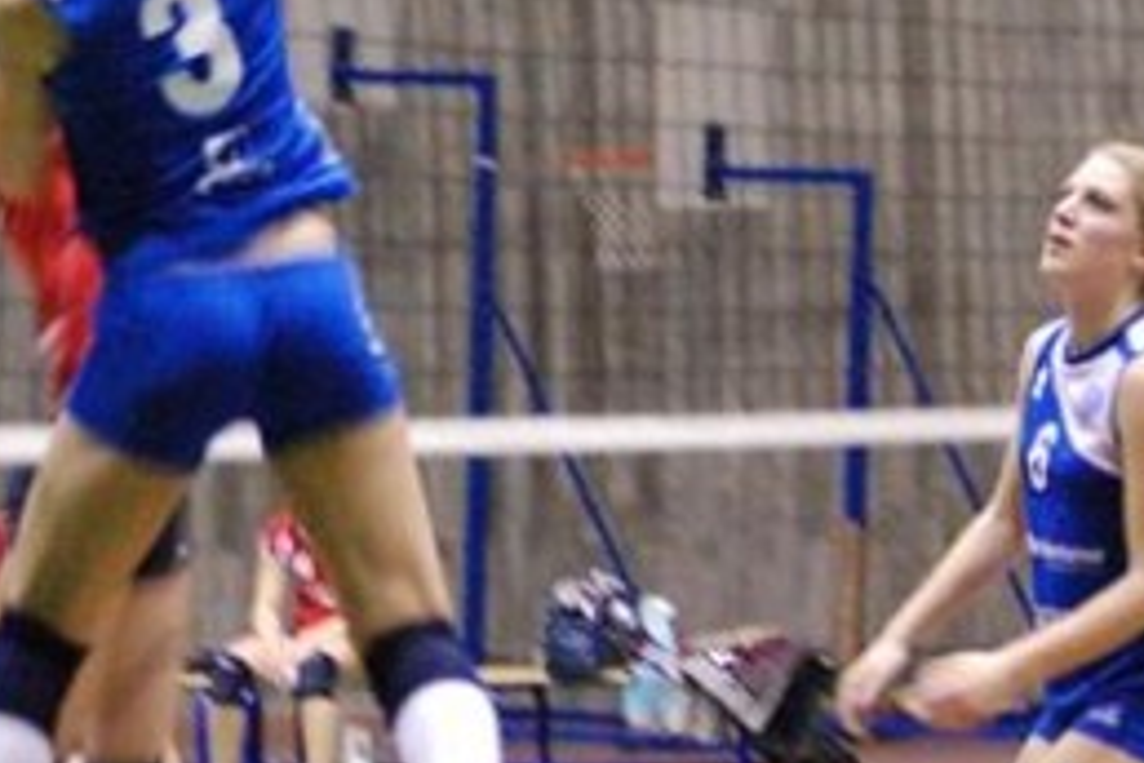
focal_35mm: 223
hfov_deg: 9.2
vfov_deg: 6.1
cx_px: 213
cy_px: 58
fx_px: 7097
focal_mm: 55
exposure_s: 1/30
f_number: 4
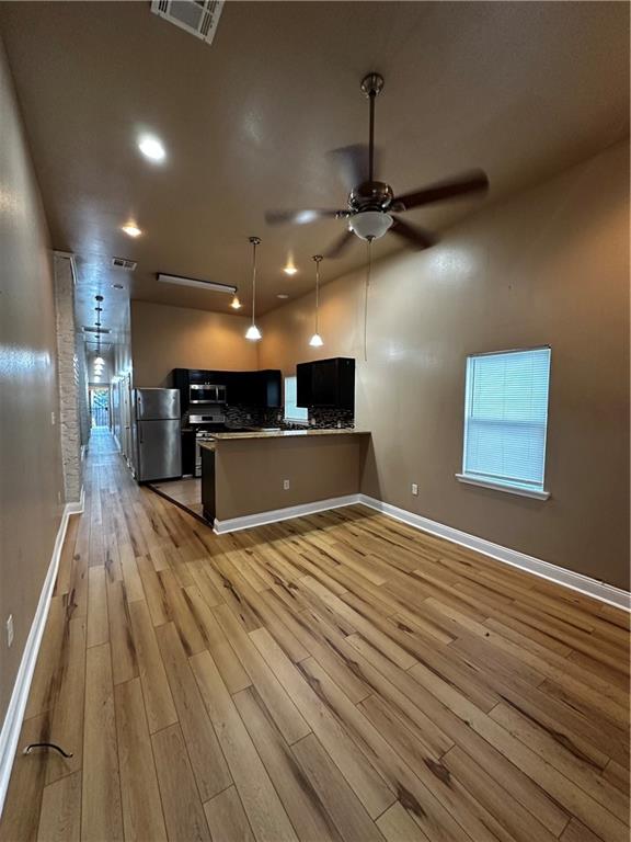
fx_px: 340
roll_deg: -1.4
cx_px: 316
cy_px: 421
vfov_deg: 102.1
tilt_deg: -3.1
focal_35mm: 14
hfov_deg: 85.7
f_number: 2.2
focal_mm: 2.22
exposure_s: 1/60
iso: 400
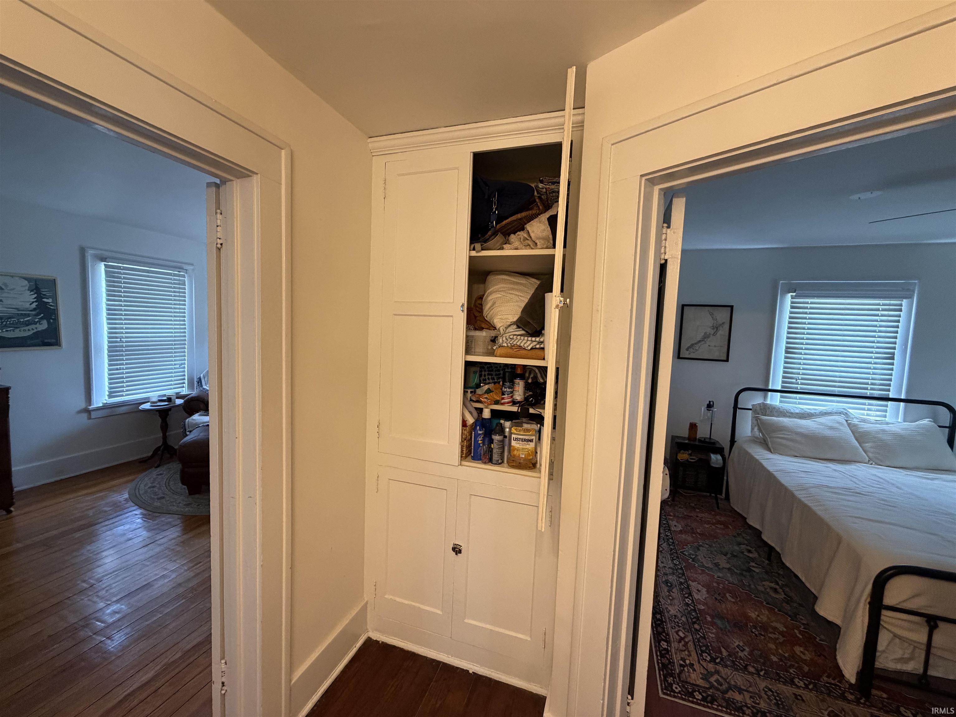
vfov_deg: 85.7
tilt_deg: -4.4
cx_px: 478
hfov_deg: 102.1
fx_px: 387
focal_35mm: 14
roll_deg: -1.2
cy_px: 358
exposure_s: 1/60
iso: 320
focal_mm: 2.22
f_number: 2.2
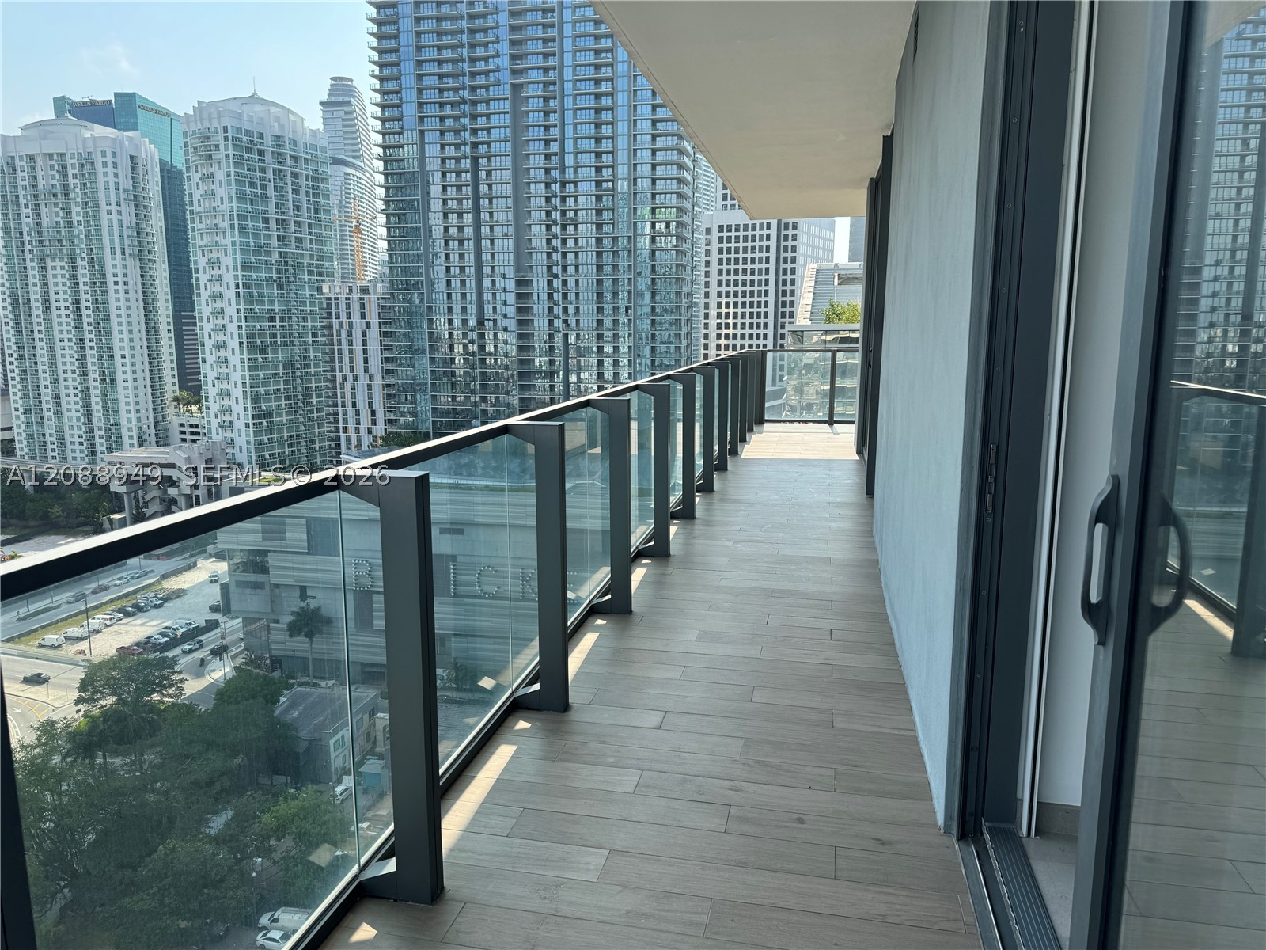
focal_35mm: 24
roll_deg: +0.3
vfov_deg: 56.8
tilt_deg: -9.4
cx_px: 633
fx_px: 878
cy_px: 475
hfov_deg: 71.6
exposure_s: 1/1980
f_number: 1.78
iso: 80
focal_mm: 6.76
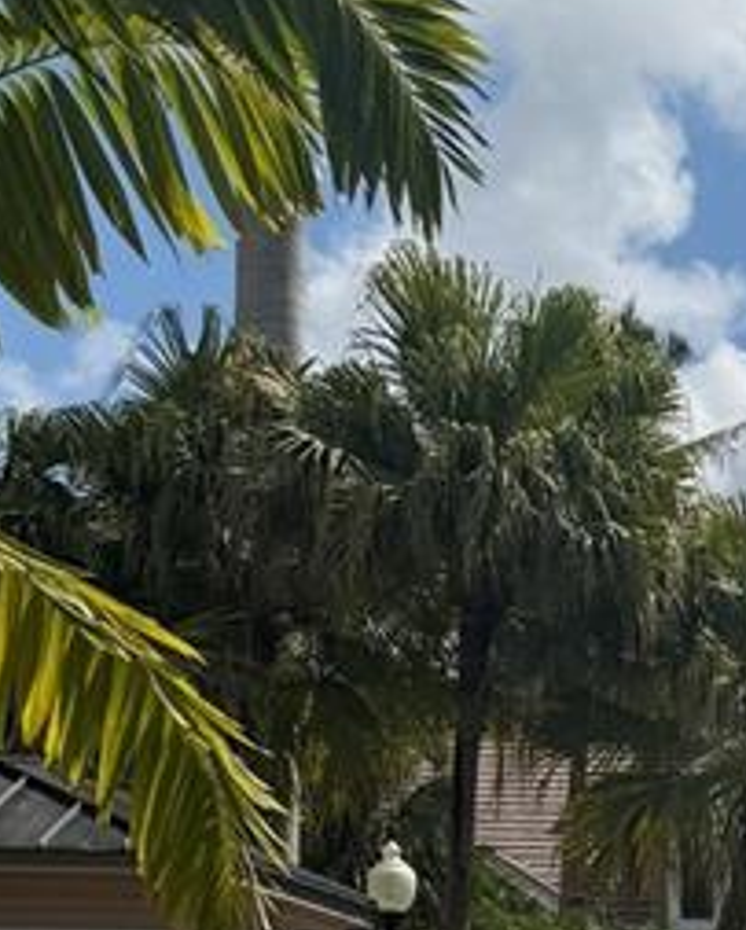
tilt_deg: +1.4
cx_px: 1036
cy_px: 1103
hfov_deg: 13.3
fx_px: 3058
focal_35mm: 111
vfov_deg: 16.6
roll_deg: +0.4
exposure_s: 1/9091
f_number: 1.78
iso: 80
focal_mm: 6.76
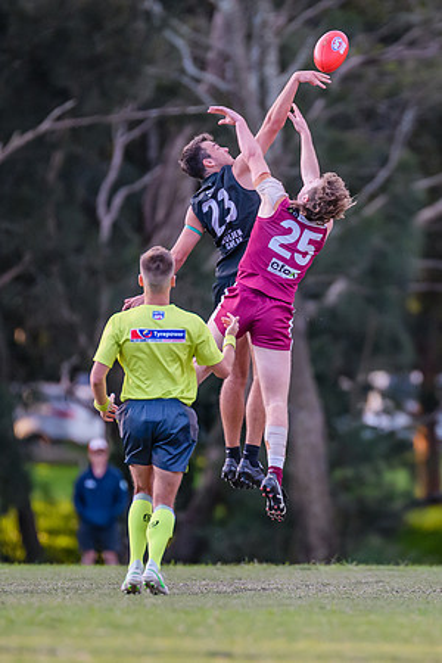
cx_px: 336
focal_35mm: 649
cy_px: 354
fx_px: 11960
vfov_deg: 3.2
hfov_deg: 2.1
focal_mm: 300
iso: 1800
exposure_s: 1/1250
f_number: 2.8
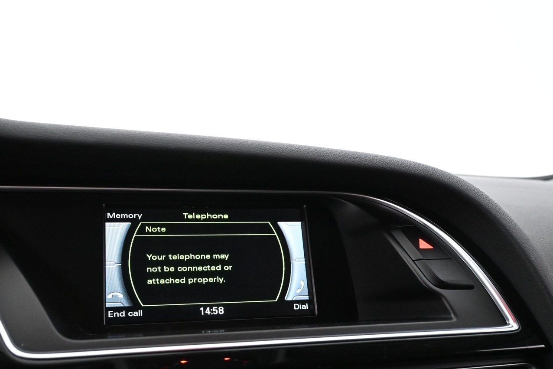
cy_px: 229
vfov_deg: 39.4
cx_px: 206
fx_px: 512
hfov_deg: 56.1
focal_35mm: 33
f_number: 4
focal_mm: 17.5
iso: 4000
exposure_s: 1/30
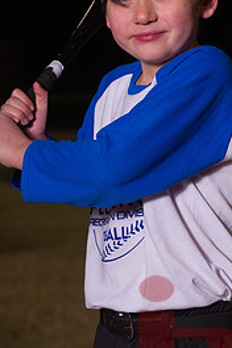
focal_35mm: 167
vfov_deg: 12.3
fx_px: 1614
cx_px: 145
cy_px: 162
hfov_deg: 8.2
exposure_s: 1/500
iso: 2000
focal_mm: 98
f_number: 5.6
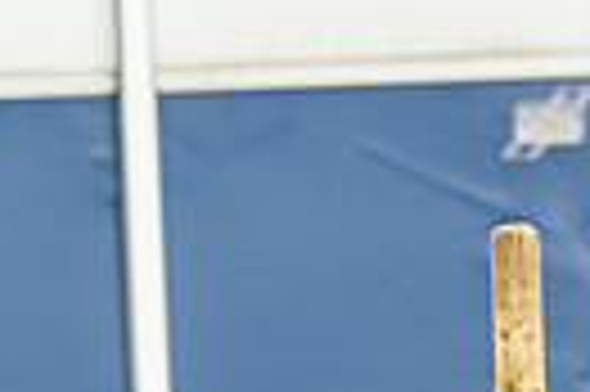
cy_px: 897
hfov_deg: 2.4
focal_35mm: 877
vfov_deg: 1.6
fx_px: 14355
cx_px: 432
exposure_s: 1/1600
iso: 400
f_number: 4
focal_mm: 170
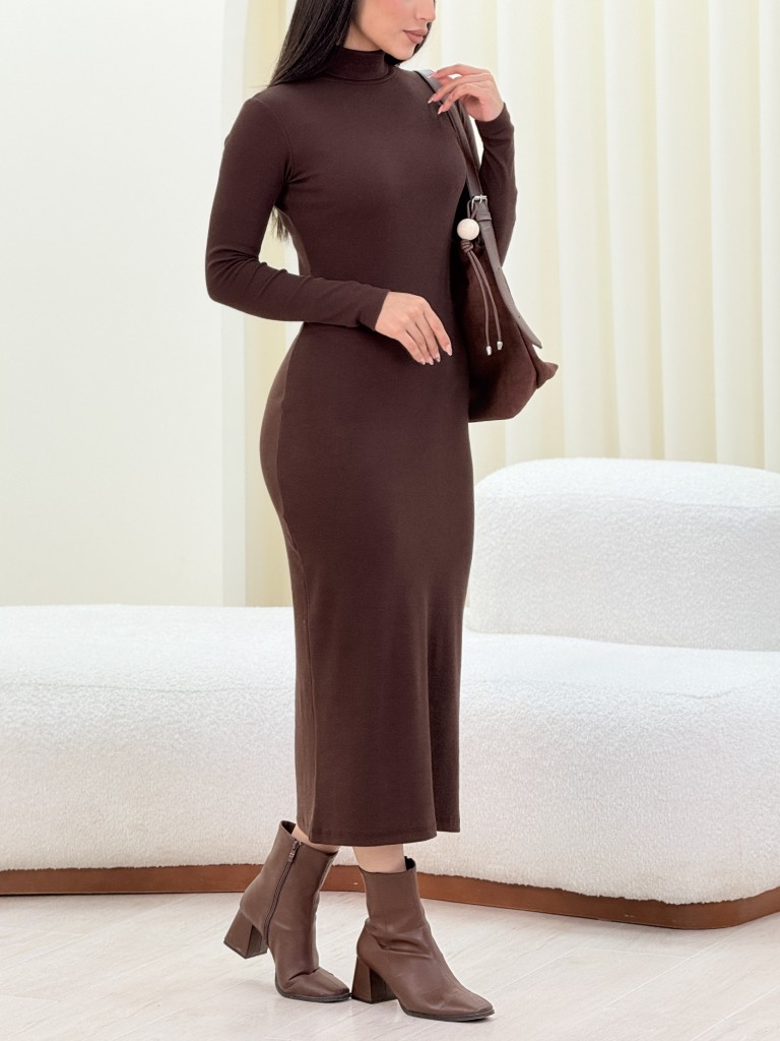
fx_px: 3605
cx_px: 390
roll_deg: -0.7
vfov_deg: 16.4
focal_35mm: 120
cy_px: 520
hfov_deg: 12.3
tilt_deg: -5.3
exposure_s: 1/153
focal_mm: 15.66
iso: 64
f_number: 2.8
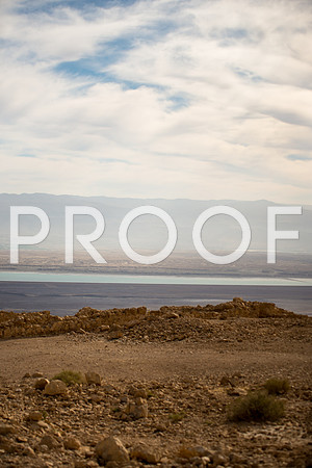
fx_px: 910
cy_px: 234
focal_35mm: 70
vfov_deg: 28.8
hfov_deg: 19.5
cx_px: 156
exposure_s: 1/4000
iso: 200
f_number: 2.8
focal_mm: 70
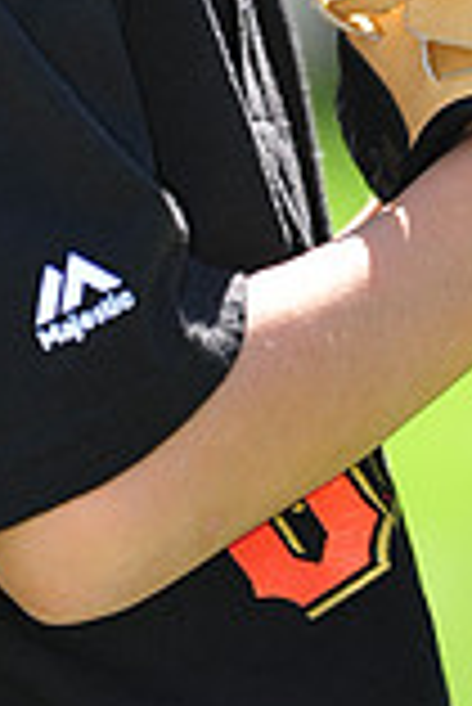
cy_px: -517
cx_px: 121
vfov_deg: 2.8
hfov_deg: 1.9
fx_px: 14481
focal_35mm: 738
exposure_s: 1/400
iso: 200
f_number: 4.5
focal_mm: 200
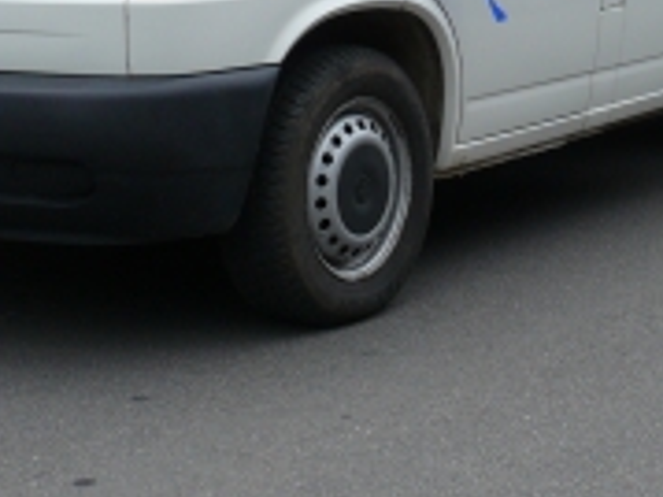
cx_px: 559
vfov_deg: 14.5
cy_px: -143
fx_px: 1876
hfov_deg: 19.8
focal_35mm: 98
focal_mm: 7.4
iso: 100
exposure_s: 1/500
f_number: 4
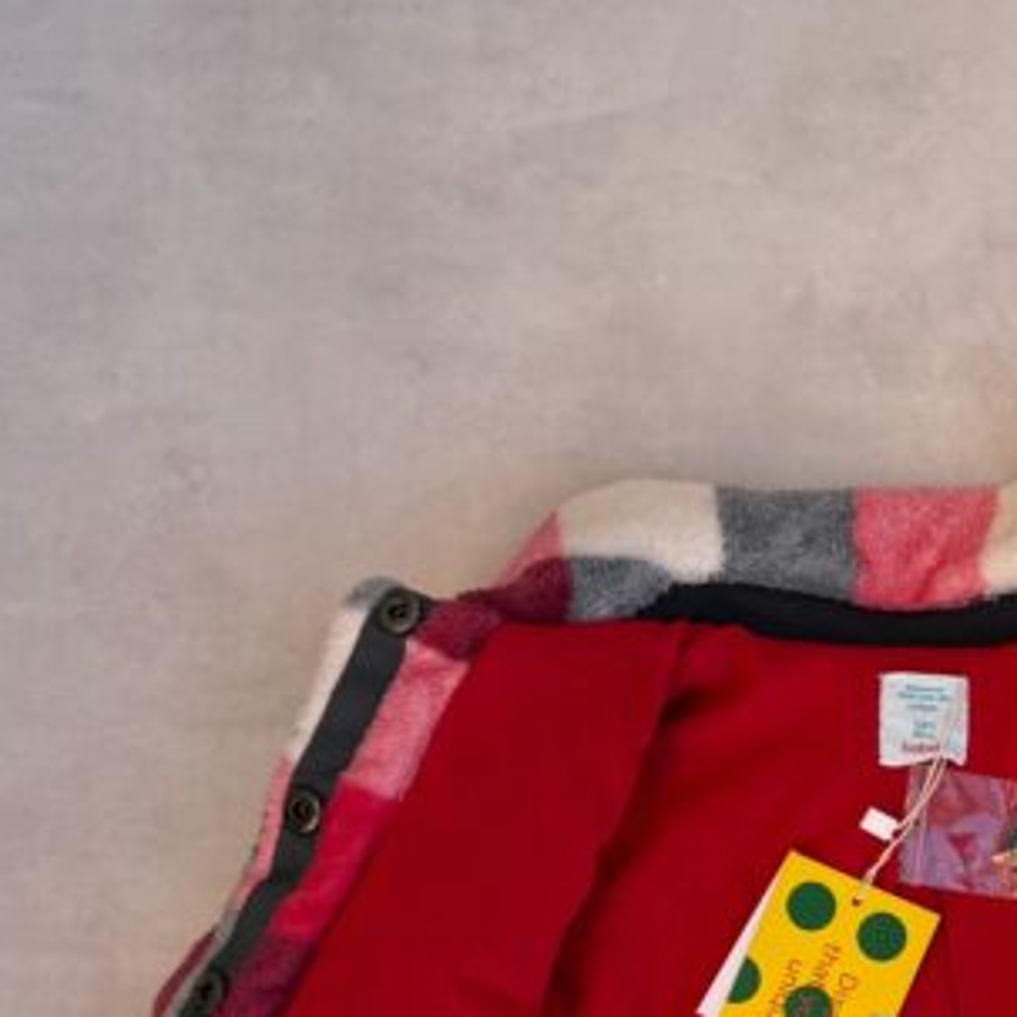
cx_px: 923
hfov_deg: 29.3
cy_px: 990
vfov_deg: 28.8
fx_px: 1861
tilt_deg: -86.9
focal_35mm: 56
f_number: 1.78
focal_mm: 6.76
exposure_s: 1/757
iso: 100
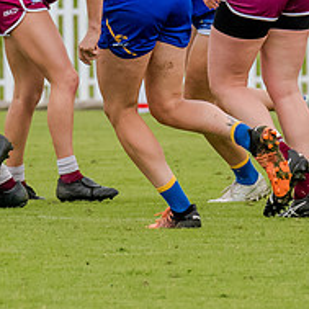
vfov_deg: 1.1
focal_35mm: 1638
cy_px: 13
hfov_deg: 1.1
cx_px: -5
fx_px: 16542
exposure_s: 1/1600
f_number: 8
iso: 1250
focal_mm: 300
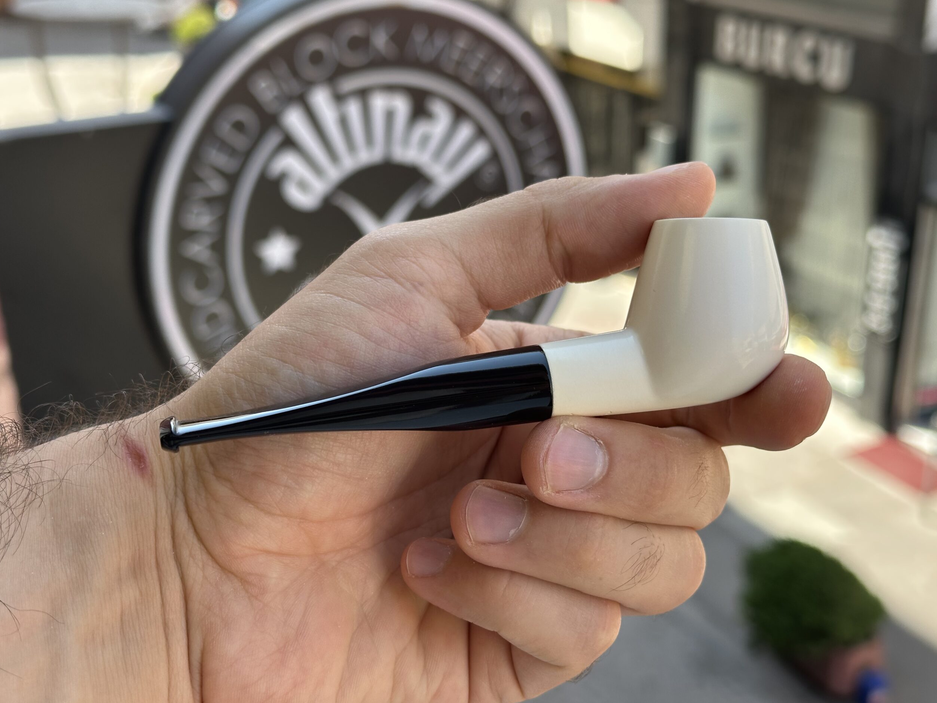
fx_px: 1326
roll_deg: +0.5
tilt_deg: -22.3
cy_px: 352
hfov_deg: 38.9
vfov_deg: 29.7
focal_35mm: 49
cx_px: 473
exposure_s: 1/541
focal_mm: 6.86
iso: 64
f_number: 1.78
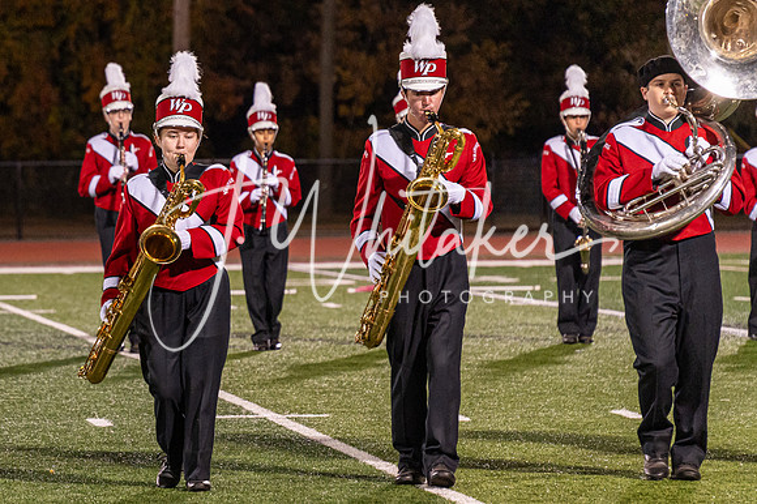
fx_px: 4858
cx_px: 177
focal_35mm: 231
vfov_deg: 5.9
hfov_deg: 8.9
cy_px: 386
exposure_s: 1/200
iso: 3200
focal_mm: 150
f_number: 4
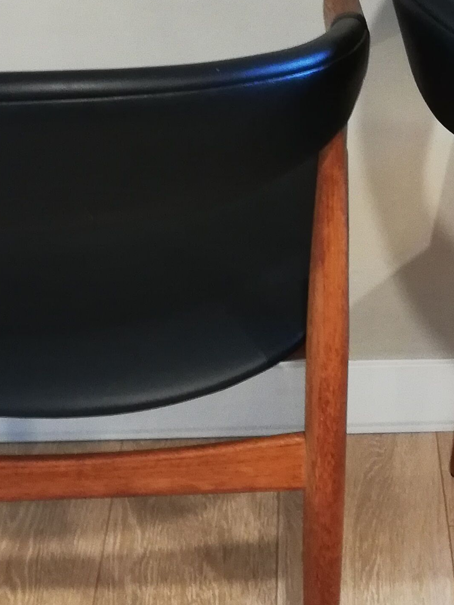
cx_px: 381
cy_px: 302
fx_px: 1468
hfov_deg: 17.4
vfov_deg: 23.3
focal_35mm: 84
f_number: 2.2
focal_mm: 3.81
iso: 320
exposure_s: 1/25
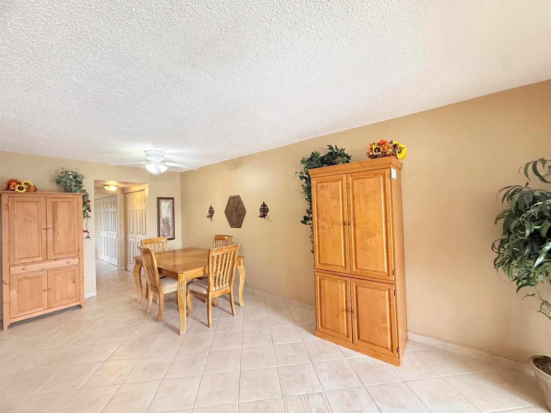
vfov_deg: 85.7
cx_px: 276
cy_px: 206
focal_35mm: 14
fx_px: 223
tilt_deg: +1.6
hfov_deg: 102.1
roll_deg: +1.7
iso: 400
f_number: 2.2
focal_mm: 2.22
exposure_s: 1/120
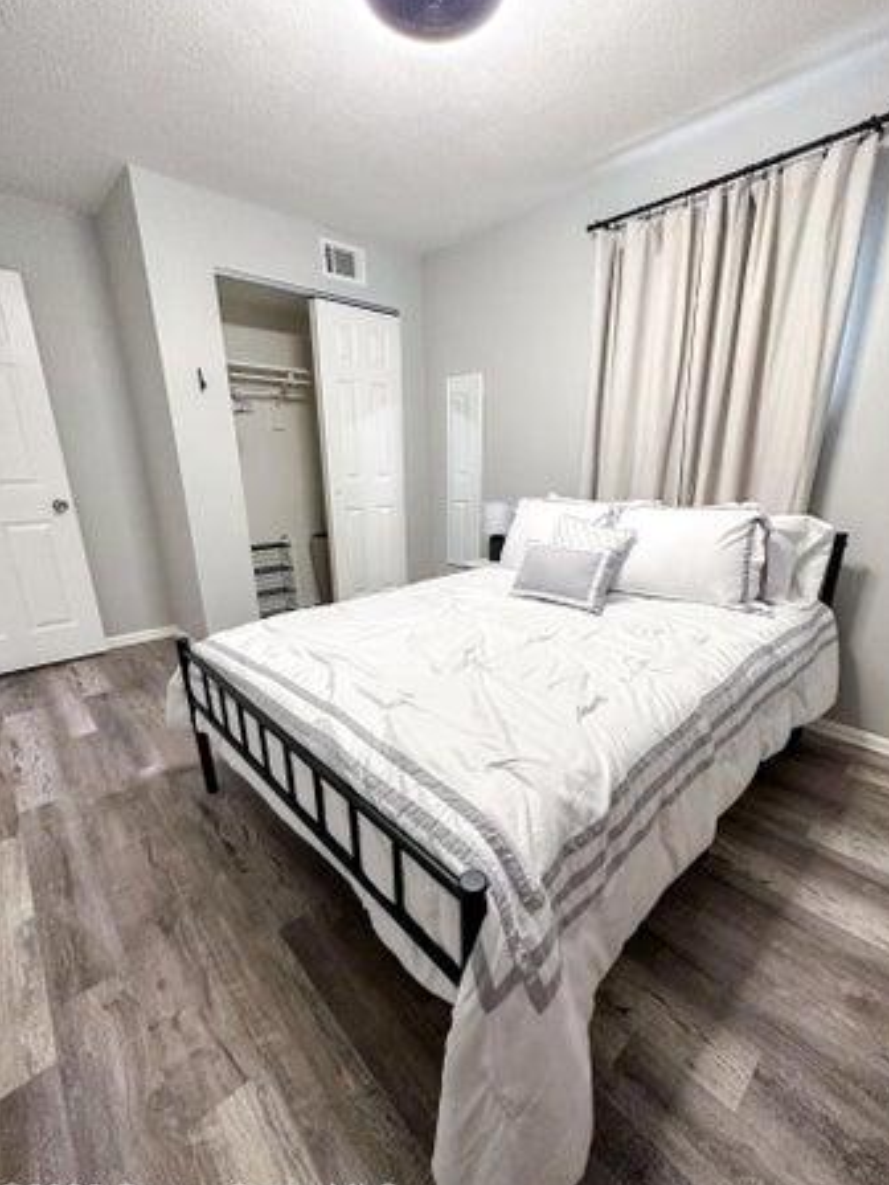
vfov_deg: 98.1
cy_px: 622
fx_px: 514
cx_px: 471
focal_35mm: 15
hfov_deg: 81.7
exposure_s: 1/60
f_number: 2.2
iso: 400
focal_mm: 2.22
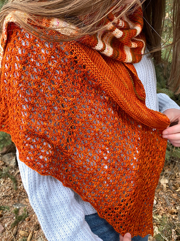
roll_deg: +8.9
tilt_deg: -24.0
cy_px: 102
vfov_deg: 59.8
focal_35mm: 30
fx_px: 209
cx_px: 100
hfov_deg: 46.6
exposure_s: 1/130
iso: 32
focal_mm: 4.25
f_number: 1.8
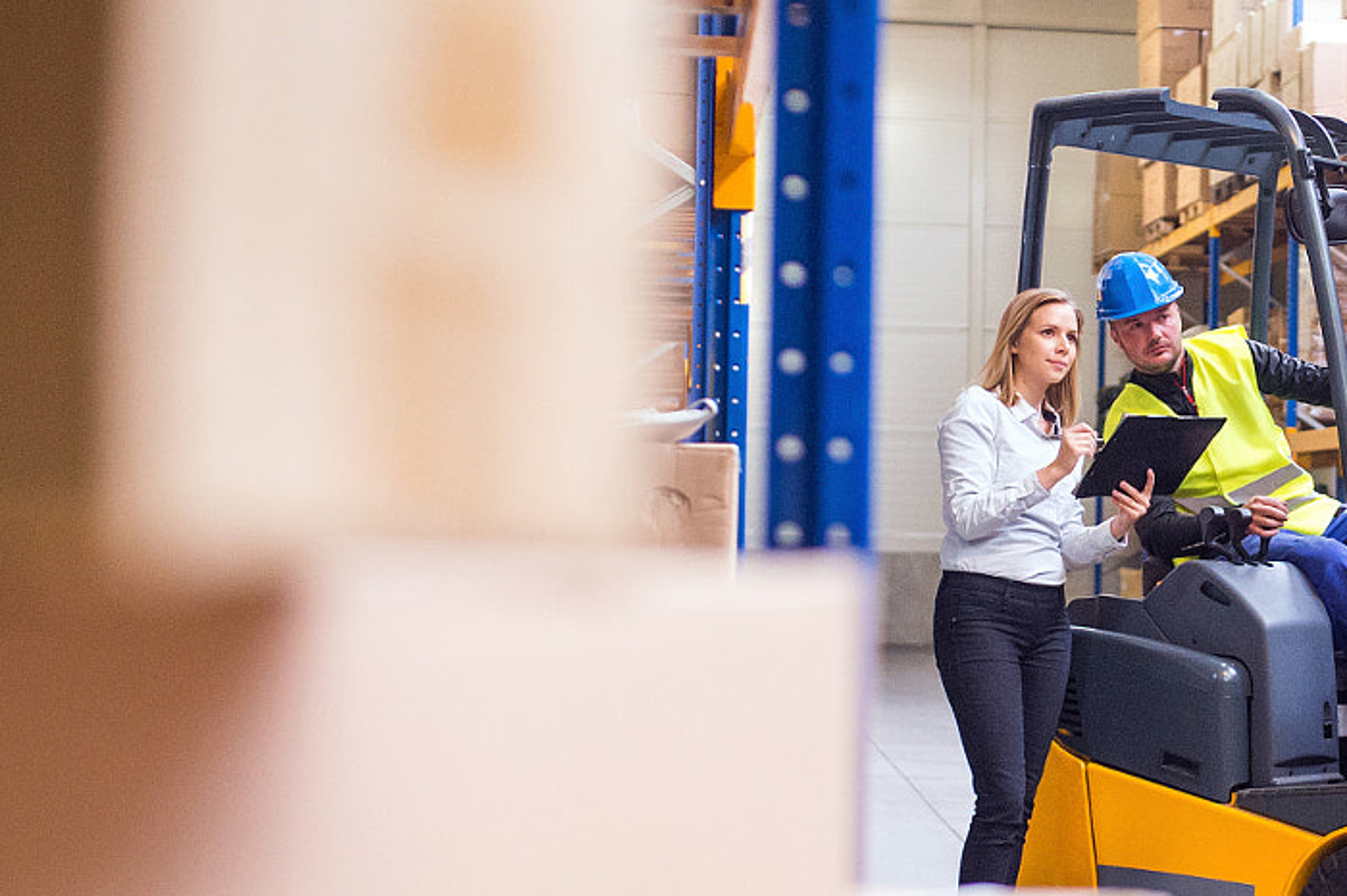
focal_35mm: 80
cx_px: 1210
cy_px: 547
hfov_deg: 24.6
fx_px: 2992
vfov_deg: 17.0
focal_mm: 35
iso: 3200
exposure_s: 1/400
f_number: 2.2
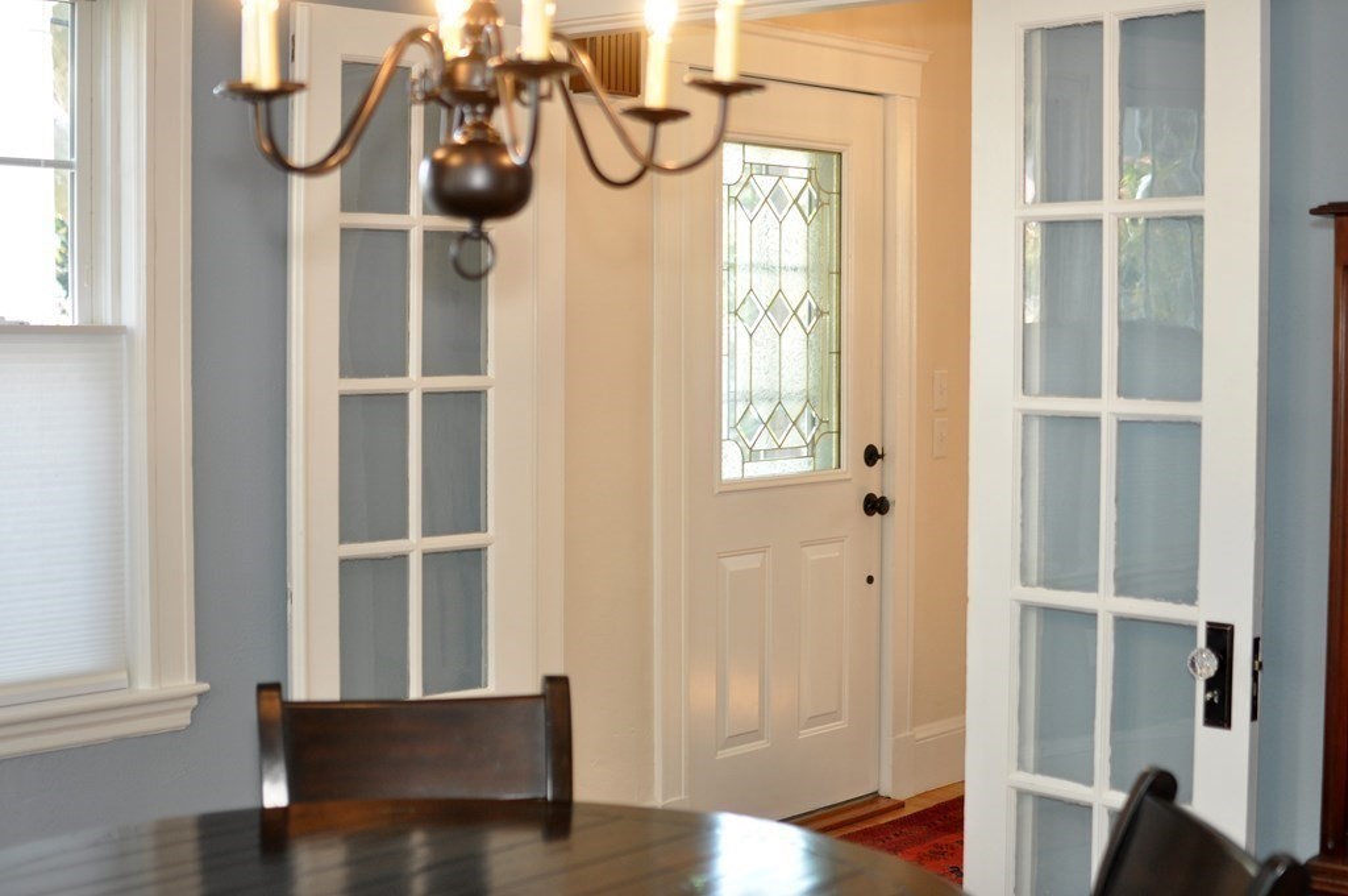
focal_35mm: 52
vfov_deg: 25.7
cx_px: 674
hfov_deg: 37.9
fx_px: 1963
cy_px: 448
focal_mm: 35
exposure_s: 1/100
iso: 400
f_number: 2.5
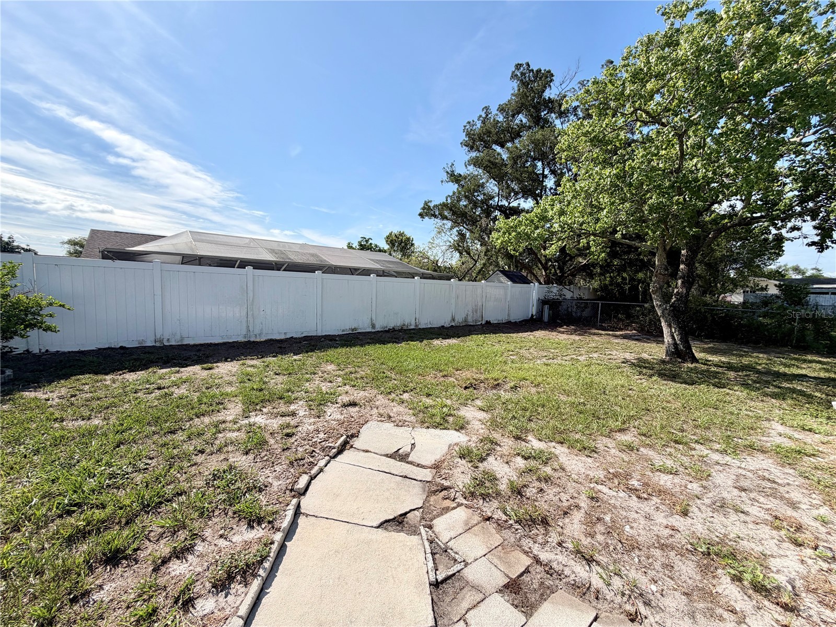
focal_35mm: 14
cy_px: 314
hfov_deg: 102.1
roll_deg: -1.5
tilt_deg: -4.4
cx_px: 418
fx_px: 338
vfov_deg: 85.7
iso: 20
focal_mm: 2.22
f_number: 2.2
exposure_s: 1/985
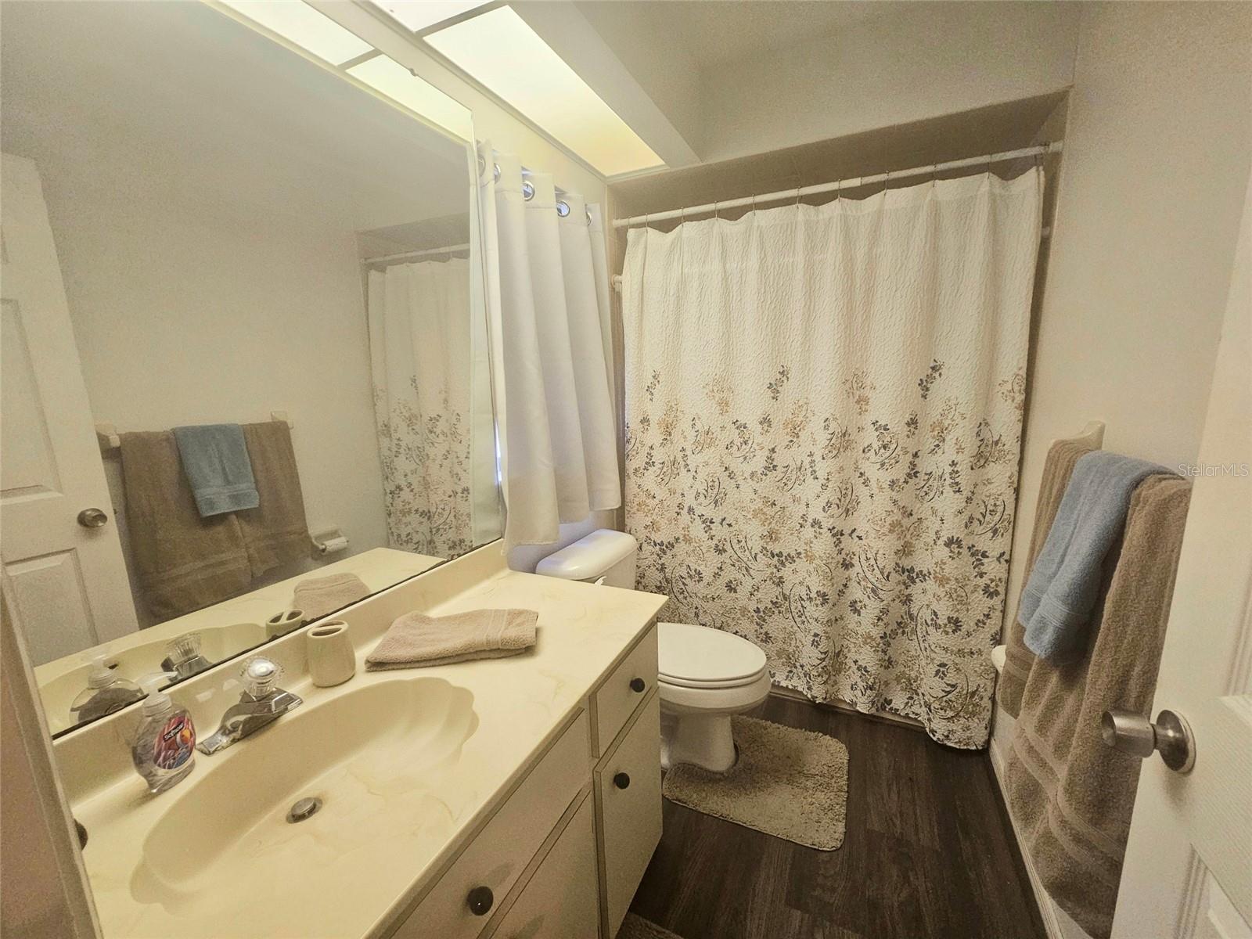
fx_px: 470
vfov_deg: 89.9
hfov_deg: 106.2
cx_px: 626
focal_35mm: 13
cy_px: 470
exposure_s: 1/60.2
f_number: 2.2
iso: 320
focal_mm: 2.2
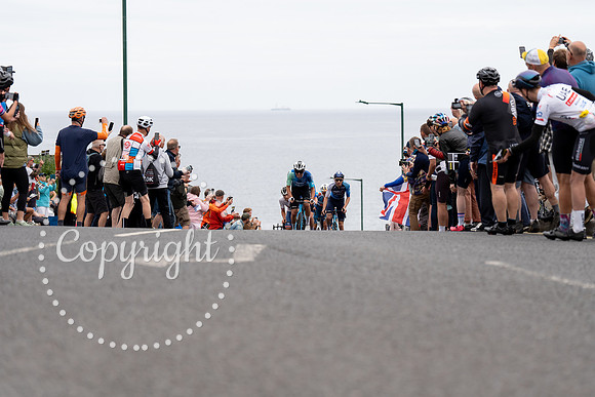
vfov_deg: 11.5
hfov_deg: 17.2
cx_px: 298
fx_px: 1967
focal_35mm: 119
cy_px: 198
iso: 320
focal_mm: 119
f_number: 3.5
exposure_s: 1/1000
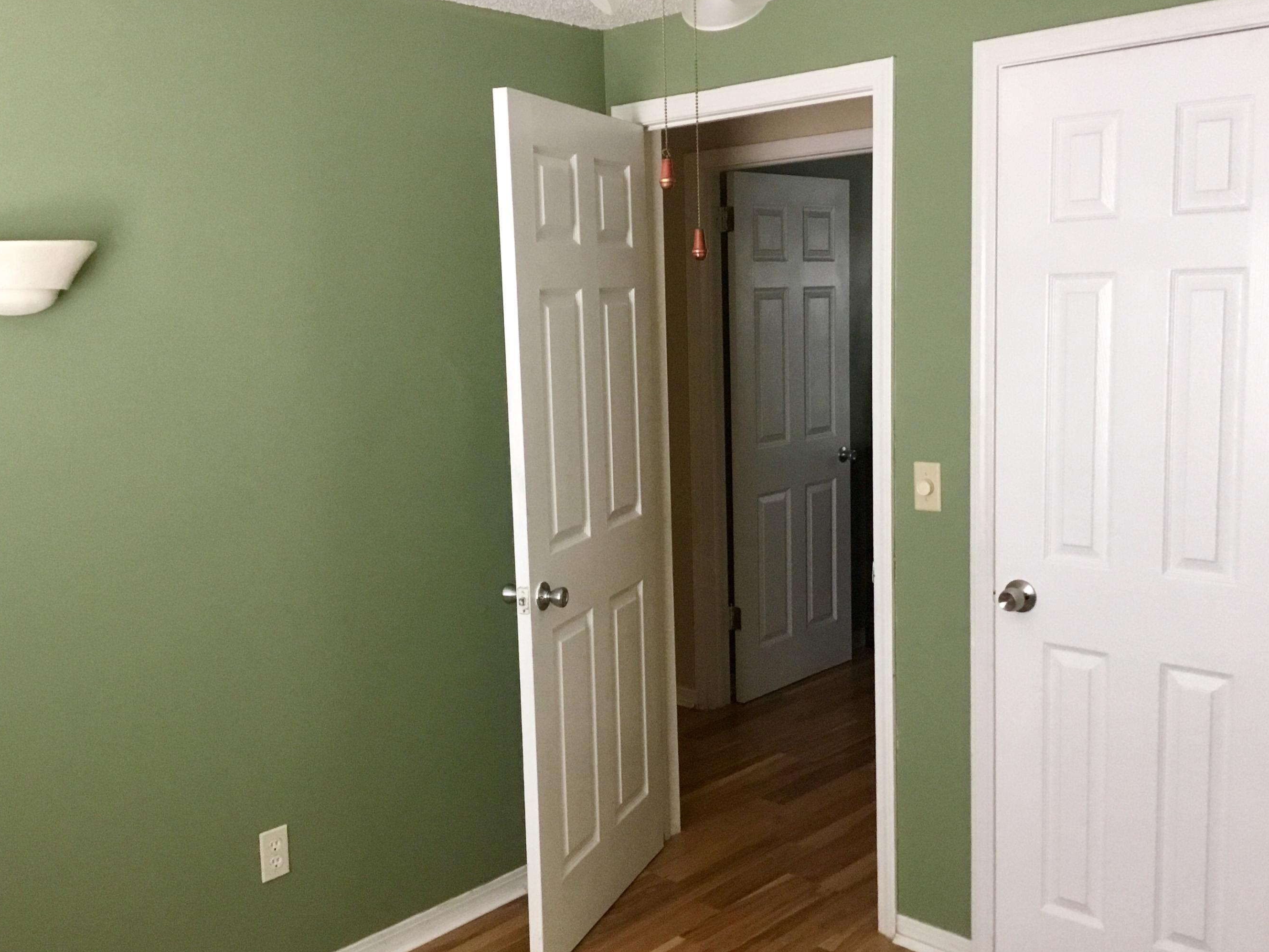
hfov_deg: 52.6
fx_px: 1283
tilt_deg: -10.4
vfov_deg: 40.7
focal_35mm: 35
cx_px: 634
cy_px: 462
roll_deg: +1.9
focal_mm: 3.3
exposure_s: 1/30
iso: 160
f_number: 2.4
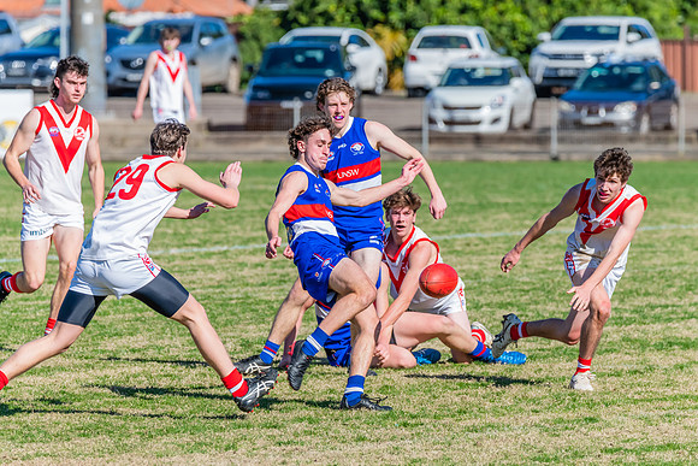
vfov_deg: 3.1
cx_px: 381
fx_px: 8526
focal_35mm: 440
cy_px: 250
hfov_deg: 4.7
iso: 800
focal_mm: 400
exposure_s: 1/1600
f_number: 11
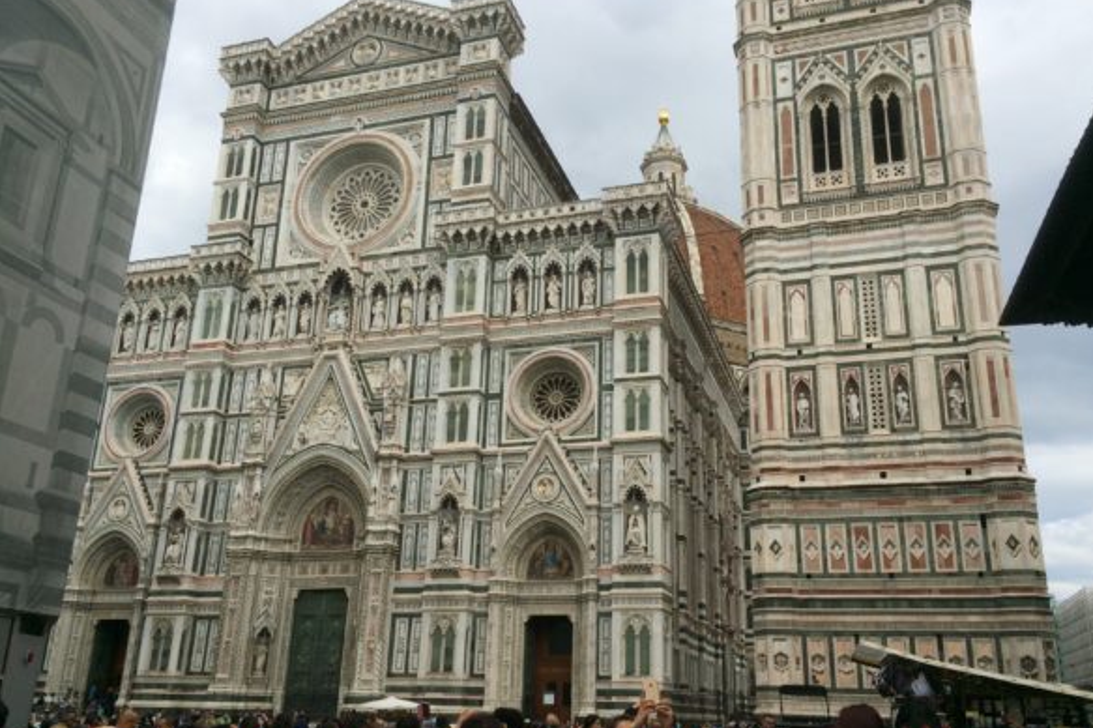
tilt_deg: +18.6
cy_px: 397
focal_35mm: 31
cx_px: 560
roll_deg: -0.2
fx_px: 941
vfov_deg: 42.3
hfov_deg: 60.3
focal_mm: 4.15
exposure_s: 1/1580
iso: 32
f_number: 2.2
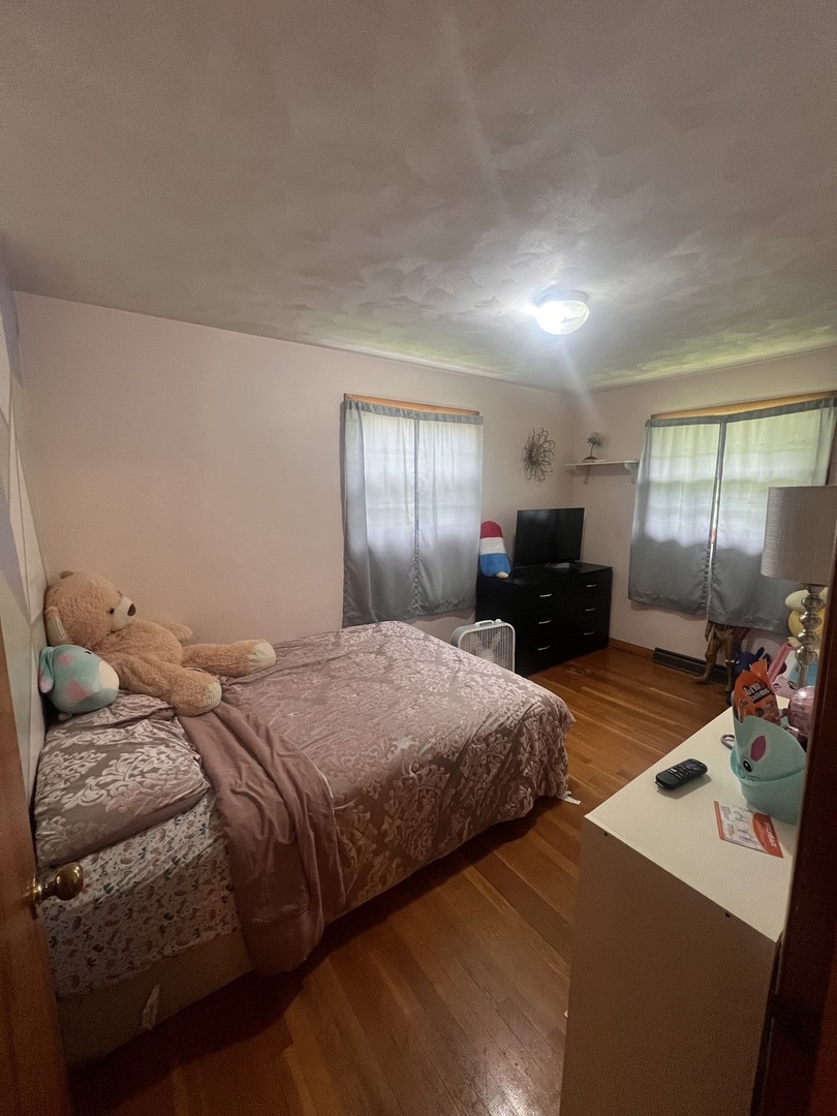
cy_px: 558
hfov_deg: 89.9
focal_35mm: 13
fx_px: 419
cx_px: 418
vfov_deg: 106.2
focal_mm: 1.57
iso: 320
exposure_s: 1/60
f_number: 1.8
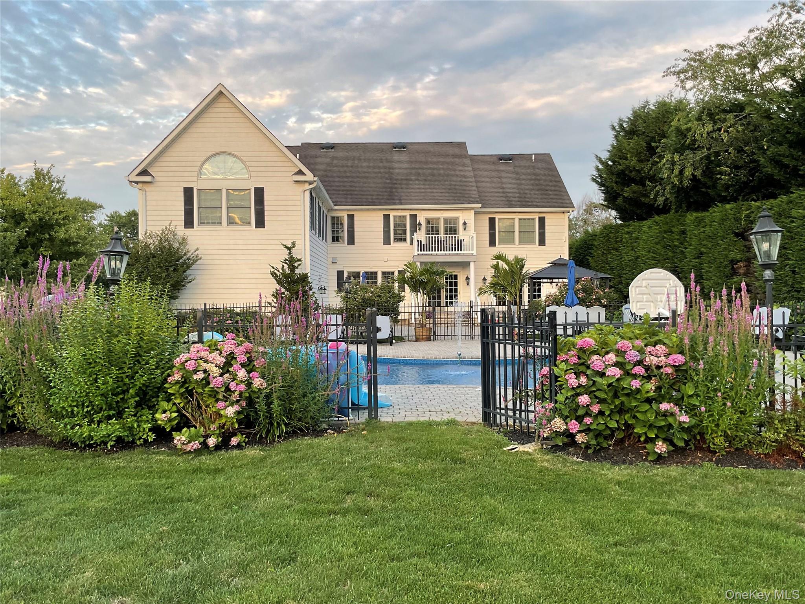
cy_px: 302
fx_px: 674
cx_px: 402
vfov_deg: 48.2
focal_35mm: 29
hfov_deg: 61.7
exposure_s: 1/120
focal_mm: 3
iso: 25
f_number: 1.8
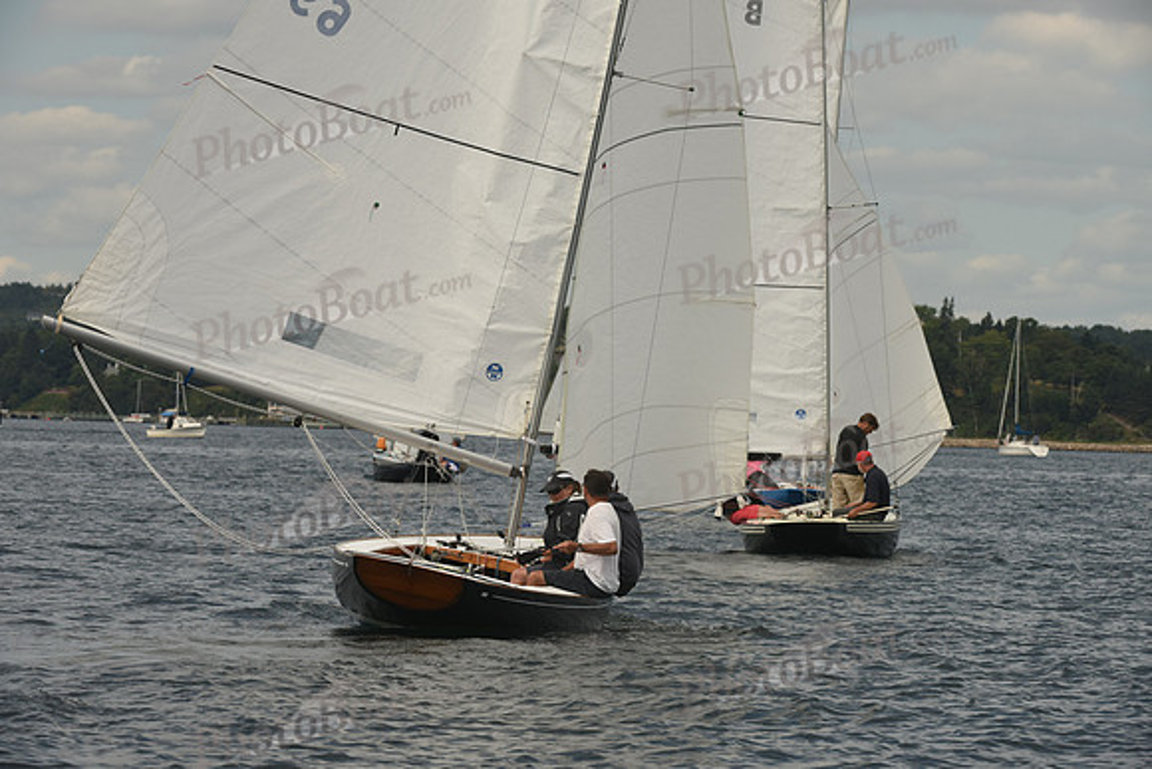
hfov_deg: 8.6
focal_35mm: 240
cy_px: 384
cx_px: 576
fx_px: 7681
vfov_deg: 5.7
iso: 400
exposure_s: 1/640
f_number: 11
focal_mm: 240
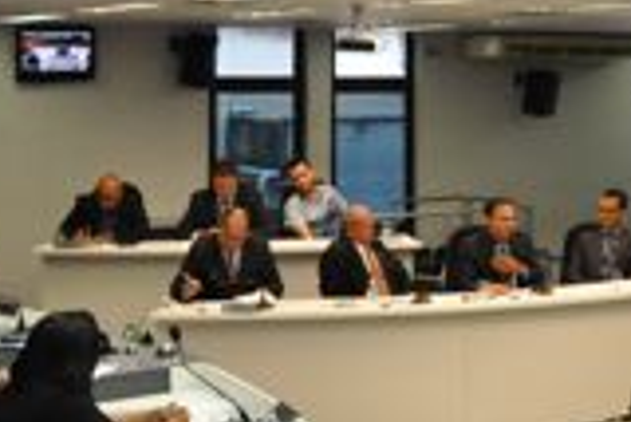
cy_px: 12
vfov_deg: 17.6
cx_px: 635
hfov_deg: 25.3
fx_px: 1333
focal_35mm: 76
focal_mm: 18
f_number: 5
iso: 2000
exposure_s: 1/200
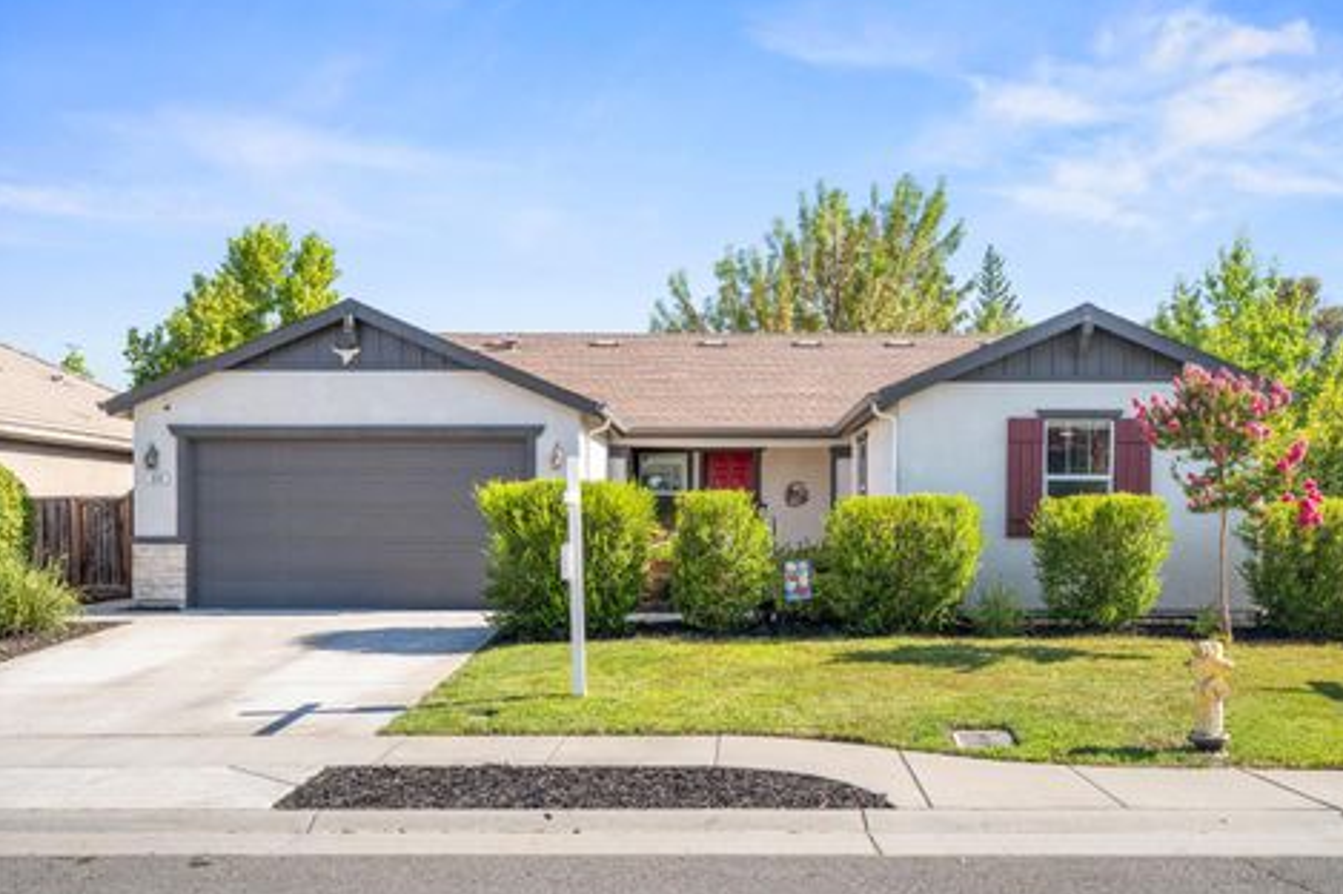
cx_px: 710
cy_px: 440
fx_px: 1193
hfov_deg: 58.7
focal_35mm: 32
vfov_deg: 41.1
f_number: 8
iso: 100
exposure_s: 1/50
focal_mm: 30
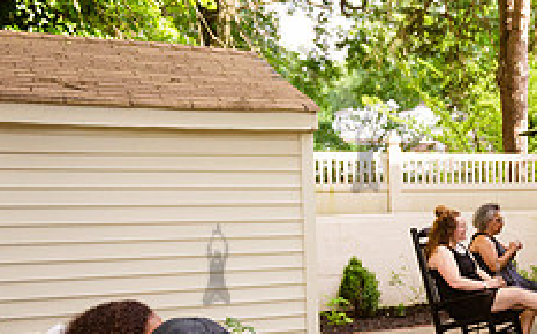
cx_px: 661
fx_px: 892
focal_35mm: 61
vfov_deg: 21.0
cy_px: 264
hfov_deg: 28.6
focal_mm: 24
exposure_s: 1/1000
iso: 1600
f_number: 4
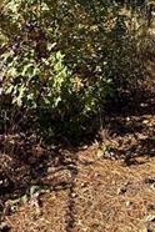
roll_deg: +0.7
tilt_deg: +10.6
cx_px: 161
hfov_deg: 26.8
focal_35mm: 47
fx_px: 304
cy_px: -64
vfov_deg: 32.4
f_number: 2.2
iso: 64
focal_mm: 2.22
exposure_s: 1/590
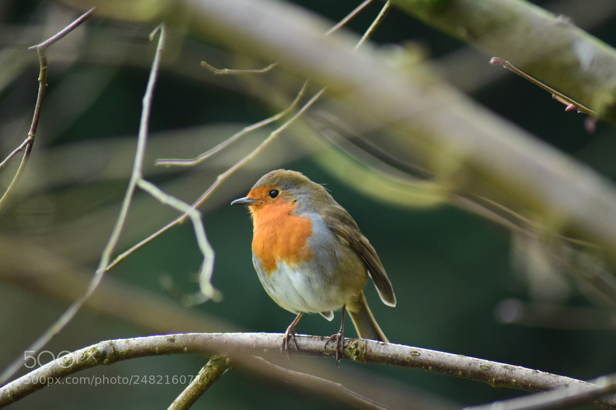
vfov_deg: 3.7
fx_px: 6415
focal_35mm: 375
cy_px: 205
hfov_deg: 5.5
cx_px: 308
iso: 2500
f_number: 5
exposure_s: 1/500
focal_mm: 250
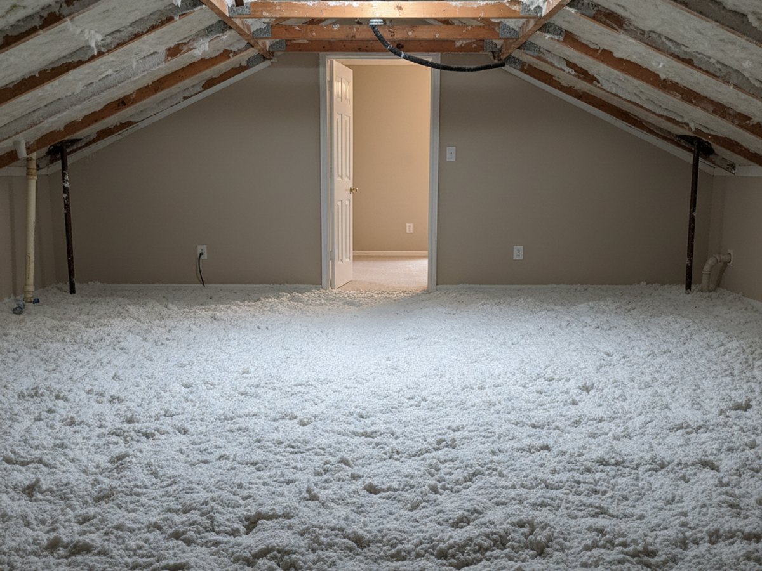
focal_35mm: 23
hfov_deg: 73.9
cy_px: 286
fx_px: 506
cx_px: 381
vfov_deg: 58.9
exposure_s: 1/1498
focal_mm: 6.4
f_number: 1.8
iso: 1312
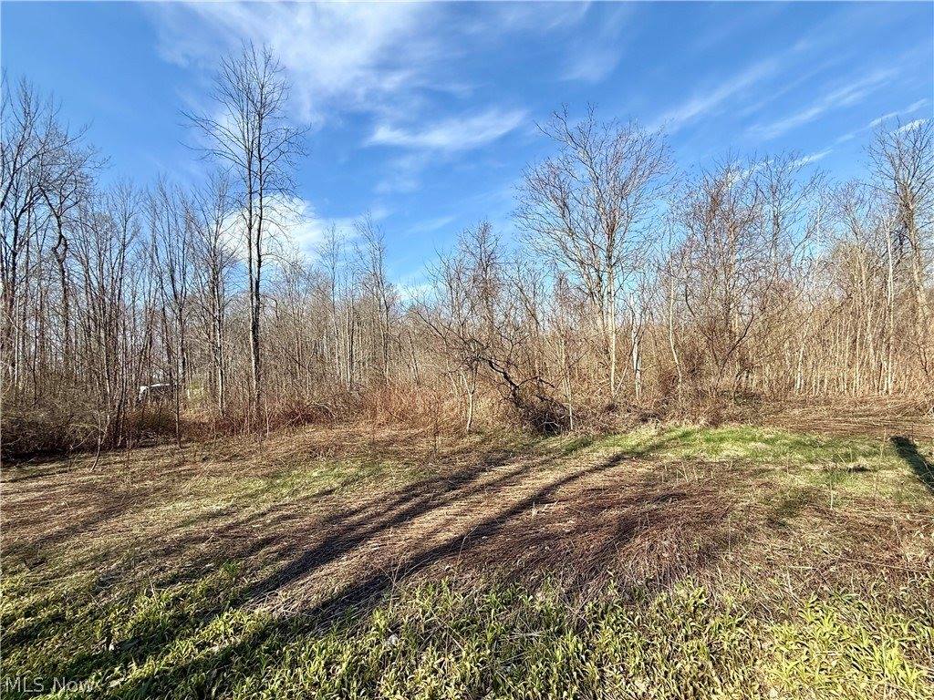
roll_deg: +3.1
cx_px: 467
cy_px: 350
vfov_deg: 85.7
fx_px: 378
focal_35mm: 14
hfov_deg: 102.1
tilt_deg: +0.6
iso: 50
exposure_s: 1/1464
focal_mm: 2.22
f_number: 2.2
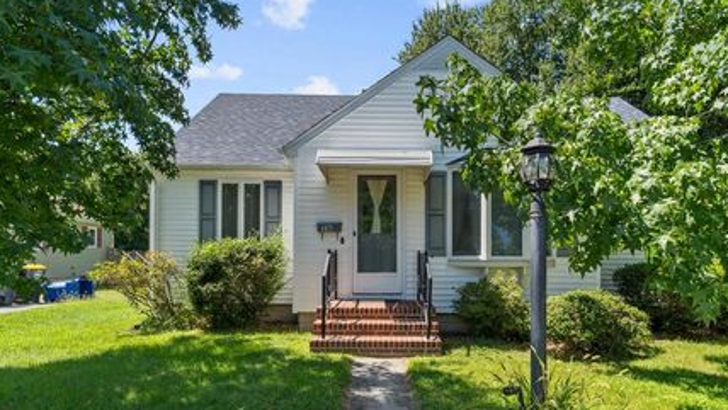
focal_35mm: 23
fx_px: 435
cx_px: 383
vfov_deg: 50.3
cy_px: 234
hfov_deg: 79.7
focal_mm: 12.3
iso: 200
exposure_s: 1/250
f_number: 7.1
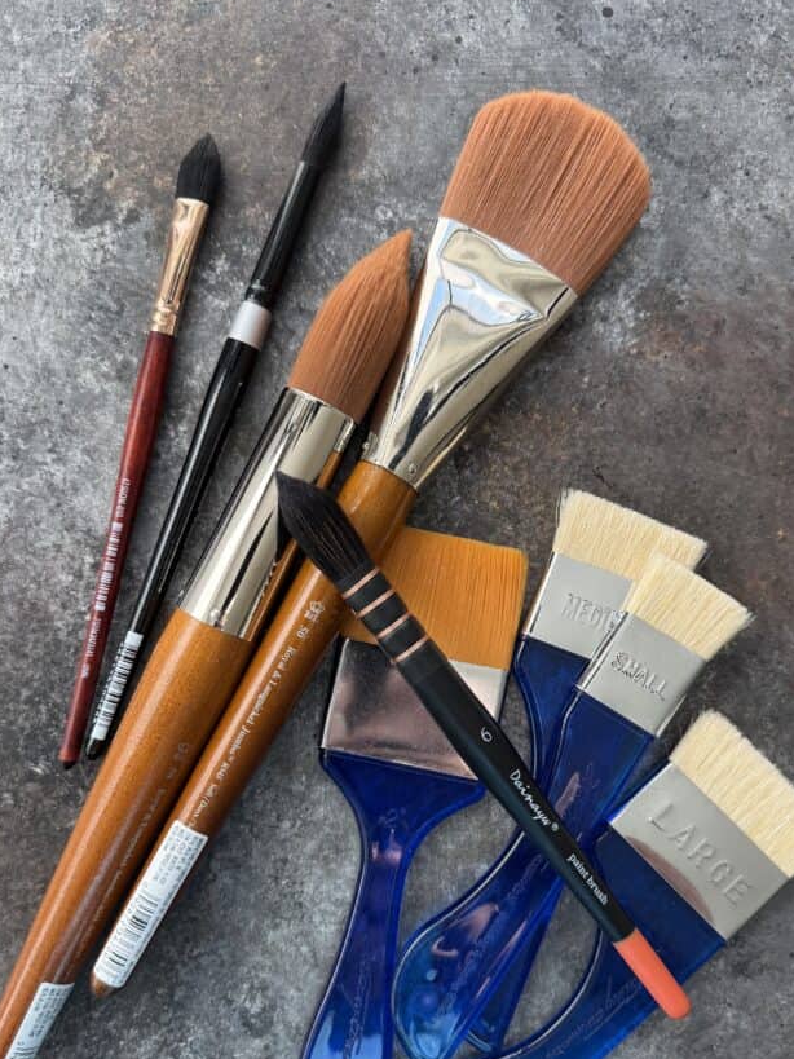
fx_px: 918
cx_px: 406
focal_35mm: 30
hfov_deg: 46.8
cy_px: 621
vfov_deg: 59.6
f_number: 1.78
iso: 100
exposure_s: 1/249
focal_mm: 6.76
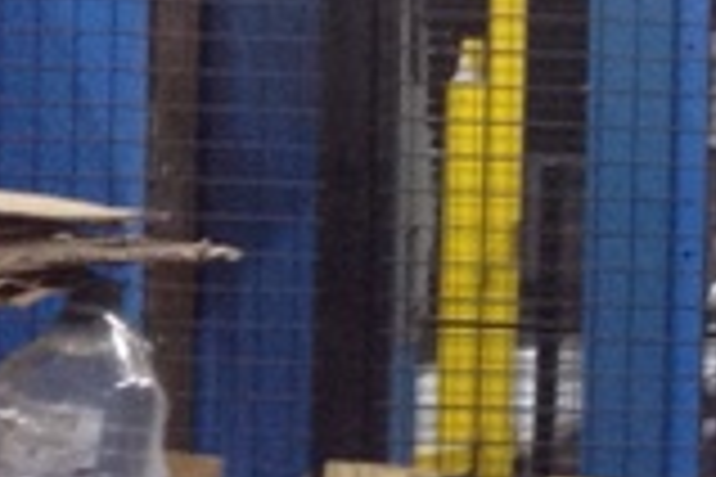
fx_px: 3639
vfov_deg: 7.5
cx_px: 1518
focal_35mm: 183
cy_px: 320
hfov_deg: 10.2
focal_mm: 4.28
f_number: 2.4
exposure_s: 1/15
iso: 200
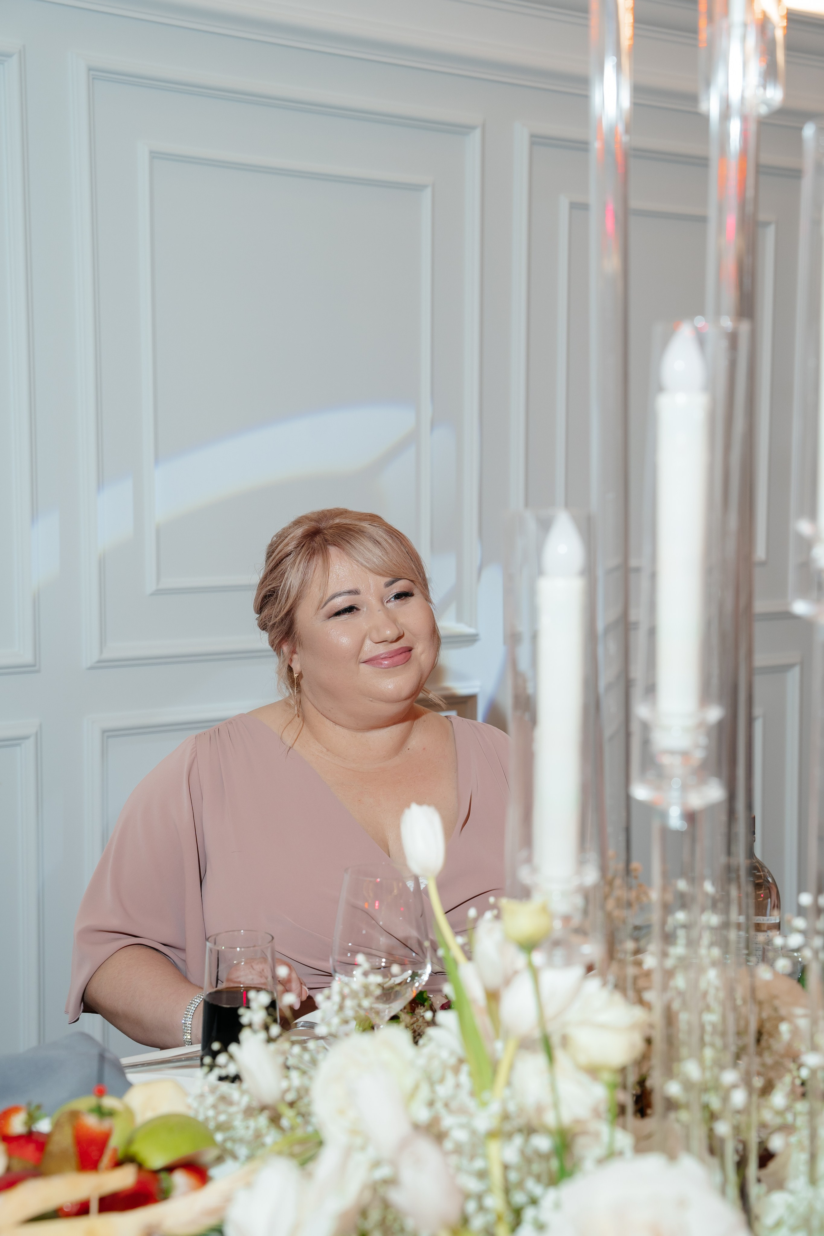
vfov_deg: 37.5
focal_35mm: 53
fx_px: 1820
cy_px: 618
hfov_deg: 25.5
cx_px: 412
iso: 500
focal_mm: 53
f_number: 5
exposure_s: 1/125
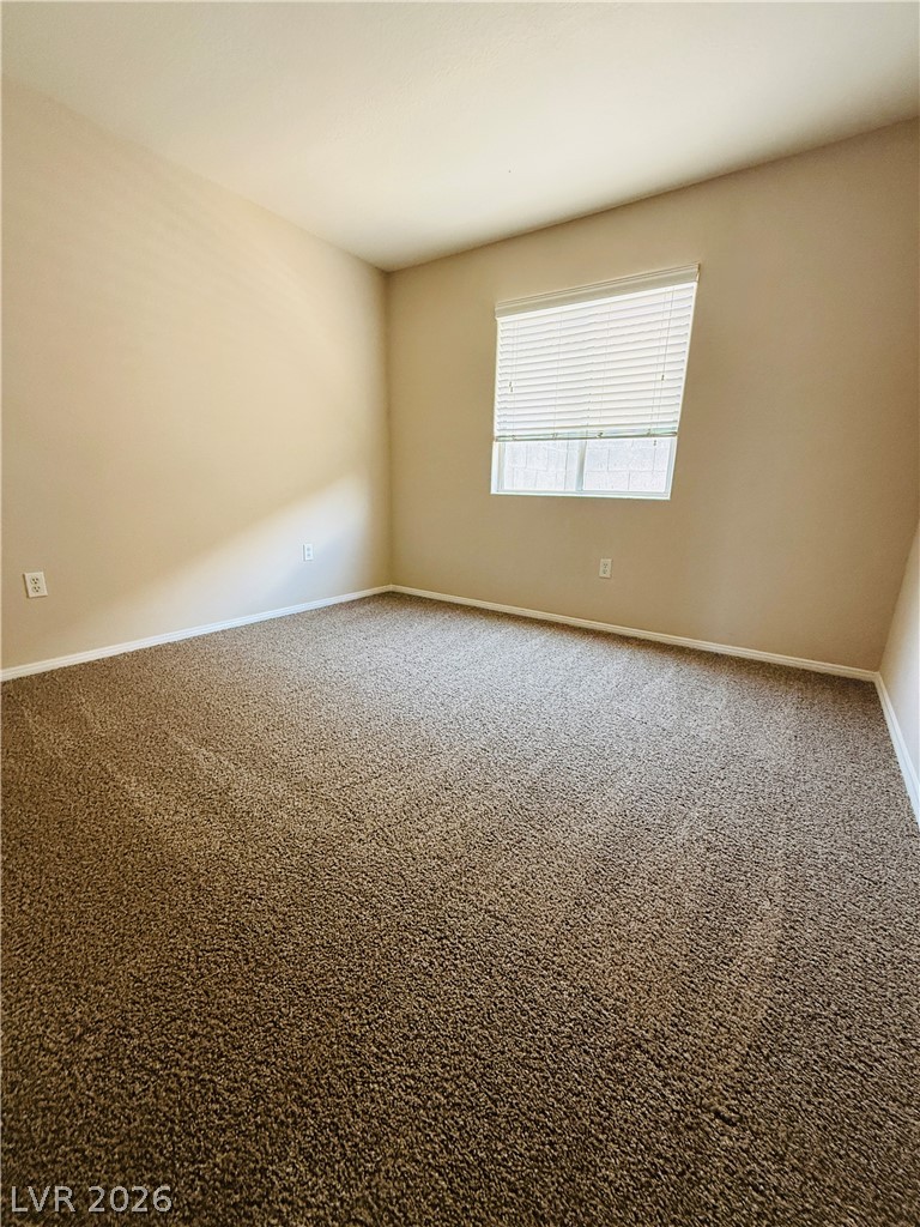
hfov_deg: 85.7
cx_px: 460
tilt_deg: -12.7
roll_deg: -2.5
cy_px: 614
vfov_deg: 102.1
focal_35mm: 14
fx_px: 496
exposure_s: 1/120
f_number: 2.2
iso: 320
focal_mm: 2.22
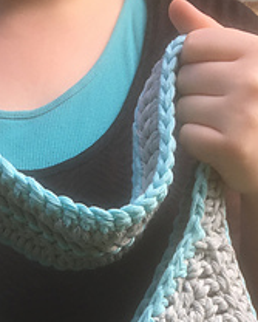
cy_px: 375
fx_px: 829
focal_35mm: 87
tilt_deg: -9.8
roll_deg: +1.3
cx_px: 60
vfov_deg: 20.7
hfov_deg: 17.6
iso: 25
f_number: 2.2
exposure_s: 1/240
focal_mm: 4.15
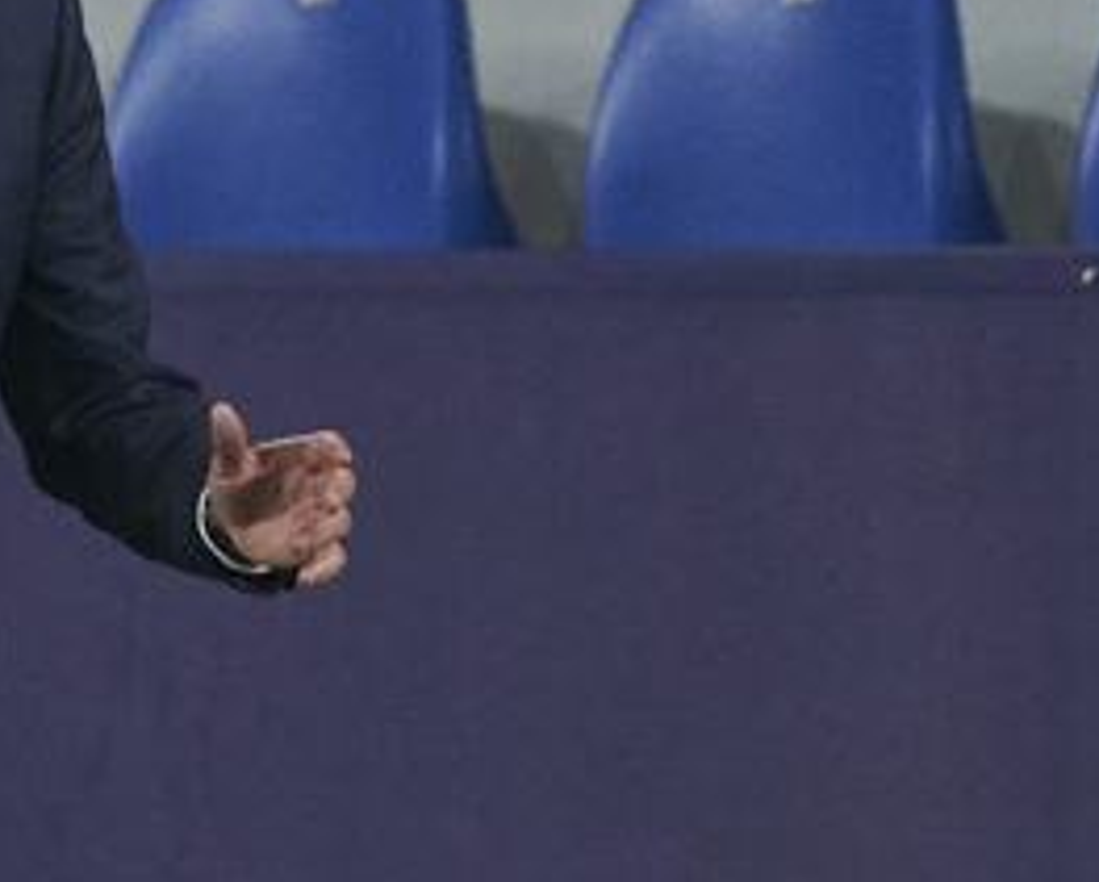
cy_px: 784
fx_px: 99901
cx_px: -886
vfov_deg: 0.5
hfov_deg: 0.6
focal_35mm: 3068
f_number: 4
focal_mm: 560
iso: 3200
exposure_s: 1/1600
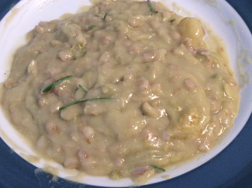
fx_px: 233
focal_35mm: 32
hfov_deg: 56.9
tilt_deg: -59.2
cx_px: 126
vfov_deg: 44.1
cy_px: 94
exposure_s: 1/25
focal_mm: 3.3
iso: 160
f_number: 2.4
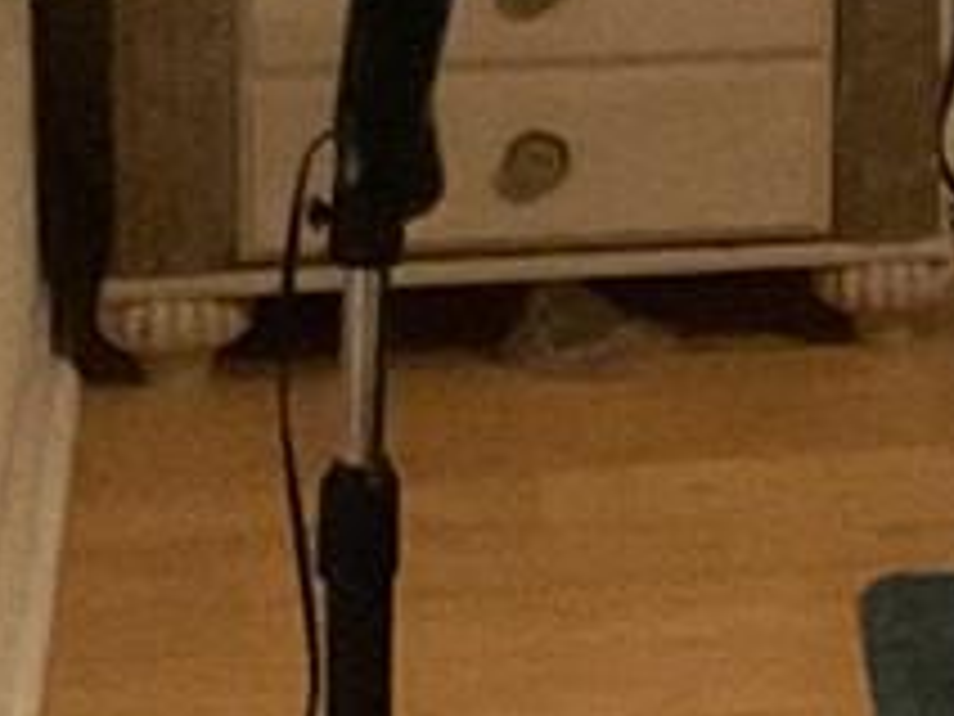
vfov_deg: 6.7
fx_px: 6036
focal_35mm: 219
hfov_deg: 8.2
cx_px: 2390
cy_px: -459
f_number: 1.8
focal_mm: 3
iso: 500
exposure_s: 1/20
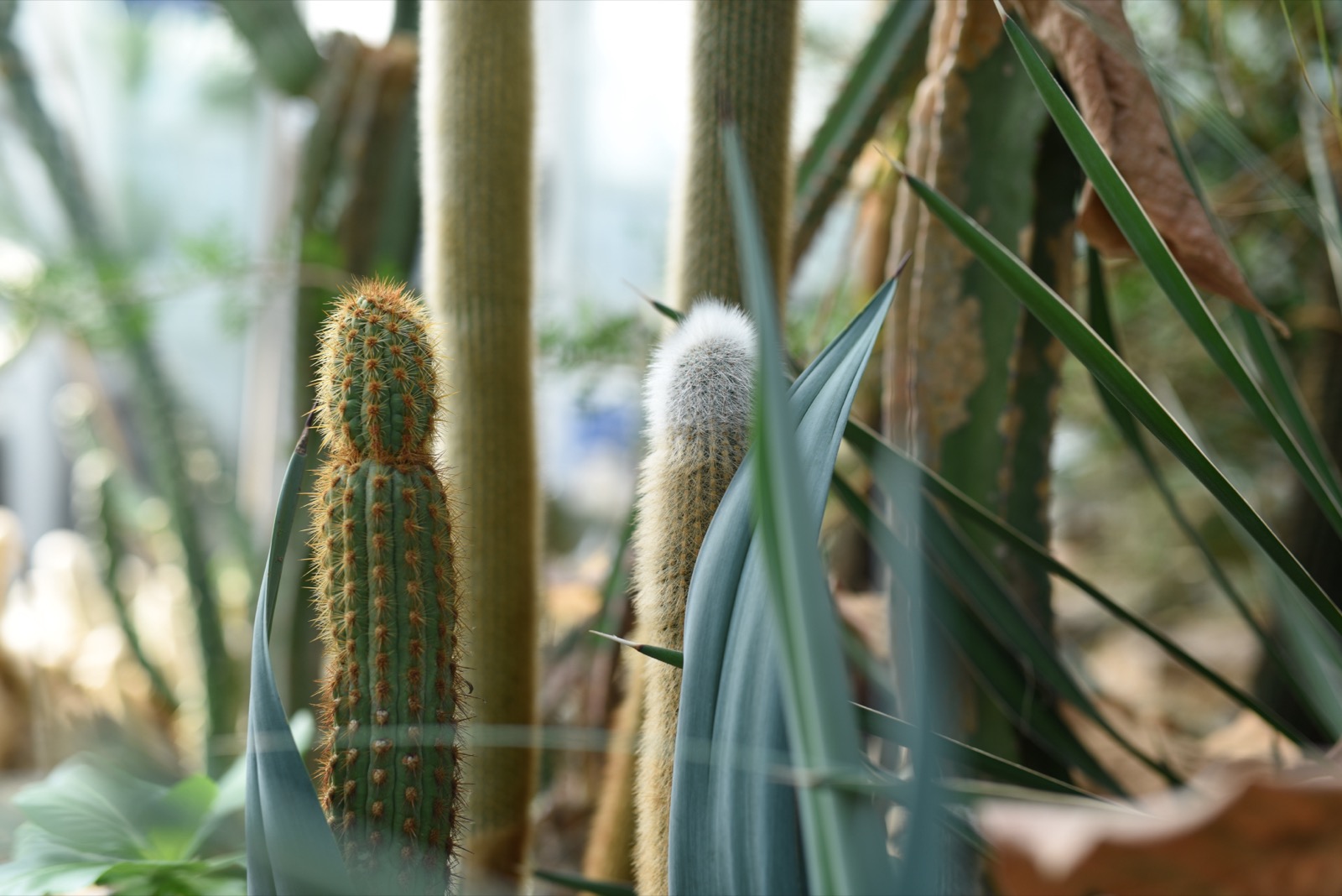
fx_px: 1864
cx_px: 671
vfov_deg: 27.0
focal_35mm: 50
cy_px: 448
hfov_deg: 39.6
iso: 100
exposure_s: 1/200
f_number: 2
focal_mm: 50
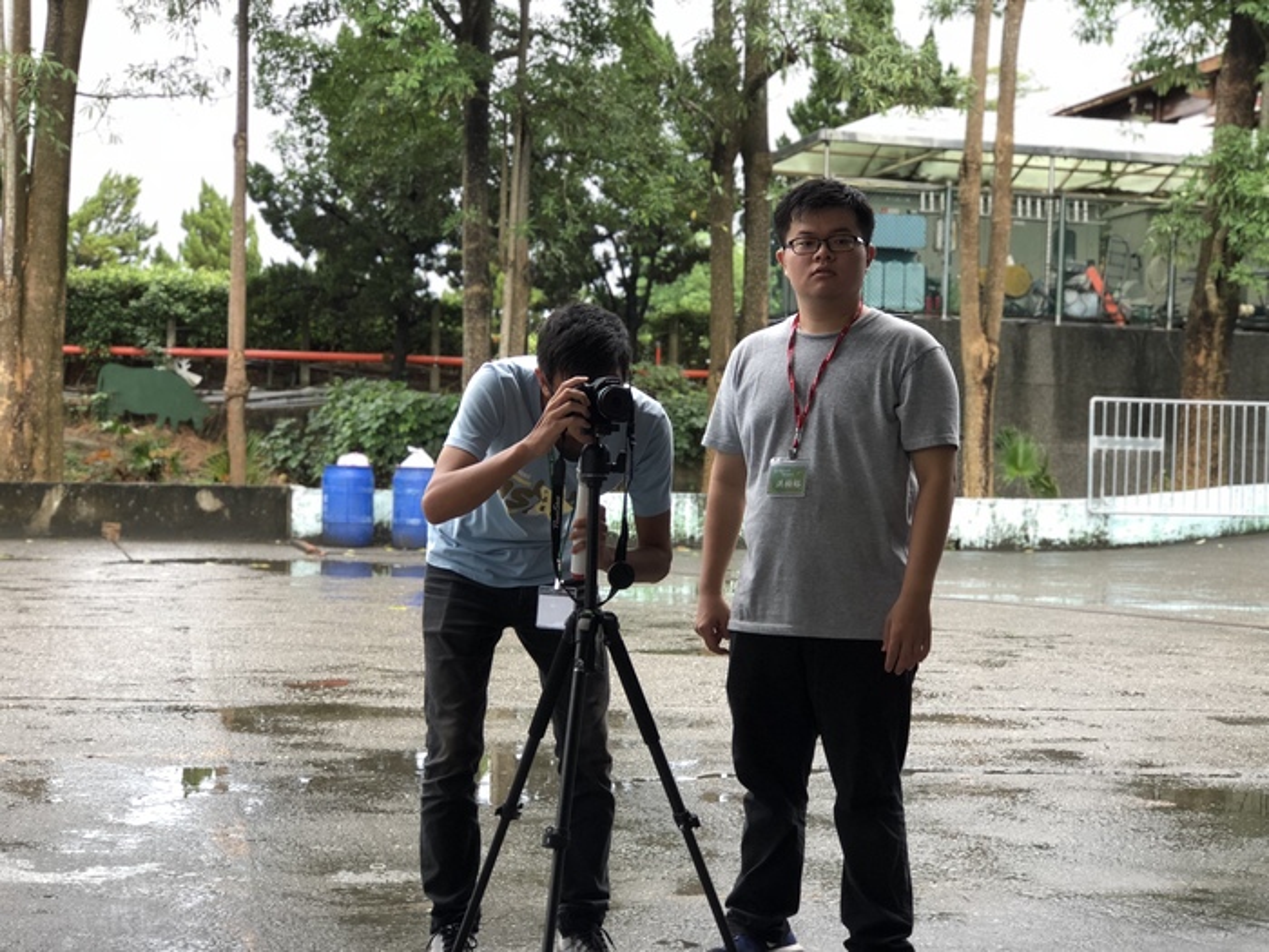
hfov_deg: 33.8
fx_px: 2090
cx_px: 634
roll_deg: -1.9
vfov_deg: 25.7
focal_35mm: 57
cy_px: 476
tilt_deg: -2.1
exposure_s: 1/120
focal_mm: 6.6
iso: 100
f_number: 2.8
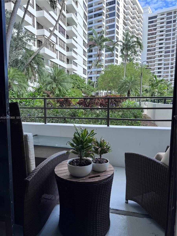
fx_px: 164
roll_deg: -0.2
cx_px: 88
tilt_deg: -6.7
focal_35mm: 24
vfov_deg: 71.6
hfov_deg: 56.8
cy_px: 118
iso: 80
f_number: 1.78
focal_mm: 6.76
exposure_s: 1/1238
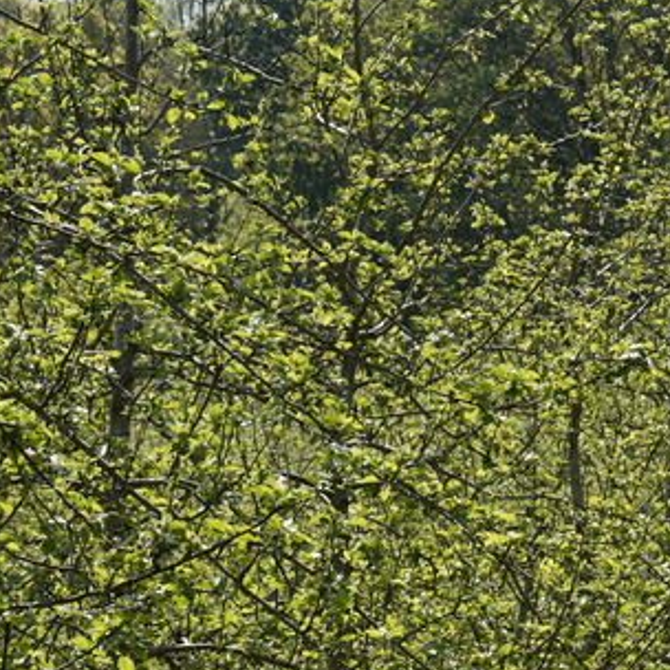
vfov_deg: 9.9
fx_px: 3854
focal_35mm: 176
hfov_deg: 9.9
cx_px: 617
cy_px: 593
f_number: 6.3
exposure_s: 1/400
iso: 160
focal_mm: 70
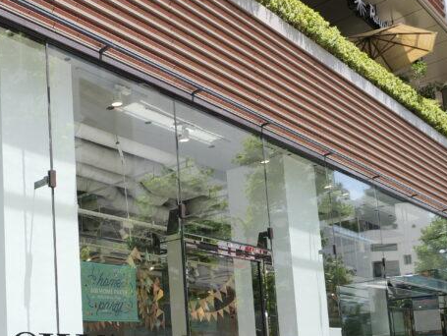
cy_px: 300
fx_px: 582
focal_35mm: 45
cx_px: 3
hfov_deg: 37.7
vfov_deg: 30.8
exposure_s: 1/1000
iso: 100
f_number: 1.7
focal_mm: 10
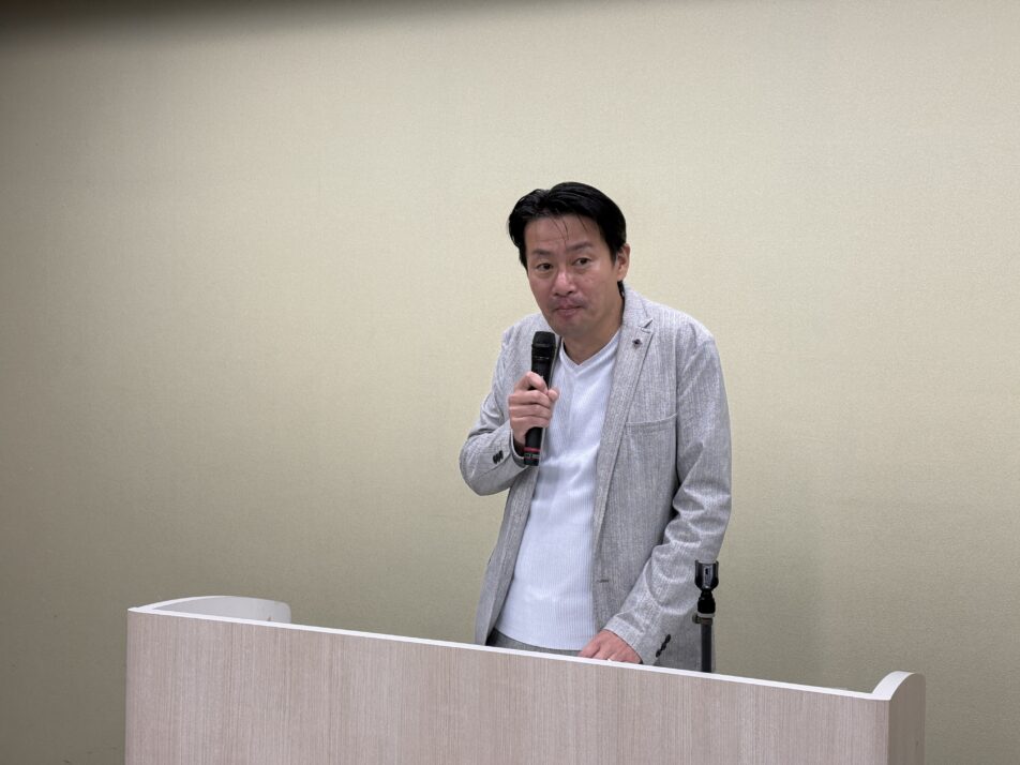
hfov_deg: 39.7
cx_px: 510
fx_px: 1414
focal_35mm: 48
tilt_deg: -2.7
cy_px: 382
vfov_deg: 30.3
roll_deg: -0.8
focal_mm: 6.76
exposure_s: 1/120
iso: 50
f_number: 1.78
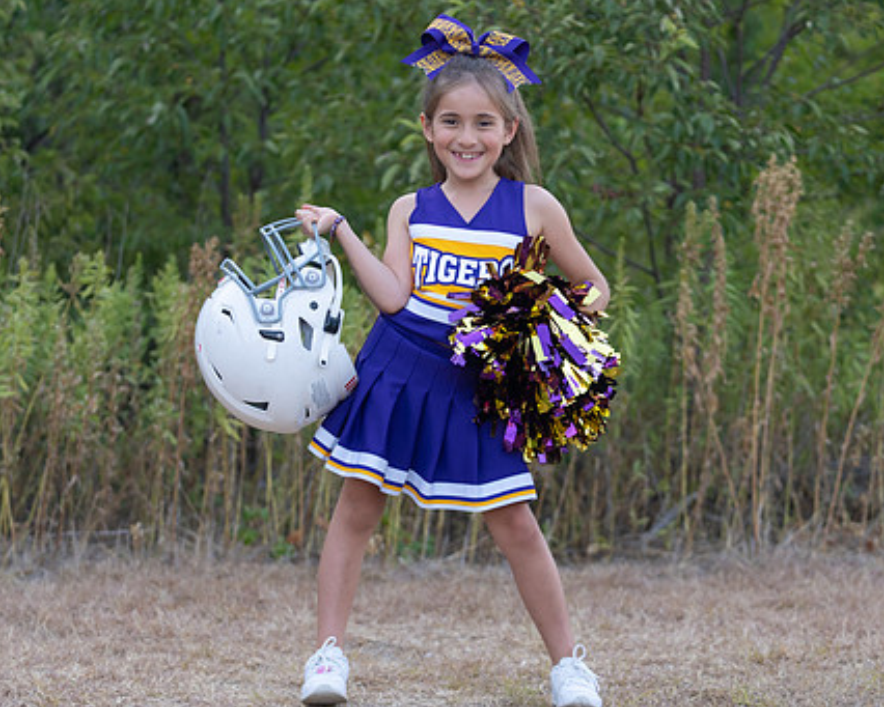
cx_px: 453
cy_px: 335
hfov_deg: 18.6
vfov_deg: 15.0
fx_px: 2695
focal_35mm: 103
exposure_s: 1/320
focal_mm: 70
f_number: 2.8
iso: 320
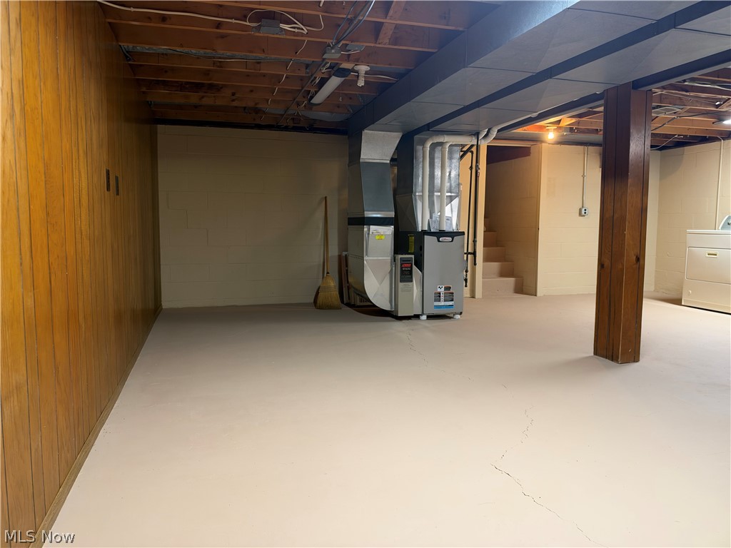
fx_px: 507
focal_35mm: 24
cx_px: 366
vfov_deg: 56.8
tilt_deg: -3.1
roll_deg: +0.6
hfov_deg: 71.6
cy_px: 274
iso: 160
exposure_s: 1/60
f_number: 1.48
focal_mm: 6.93
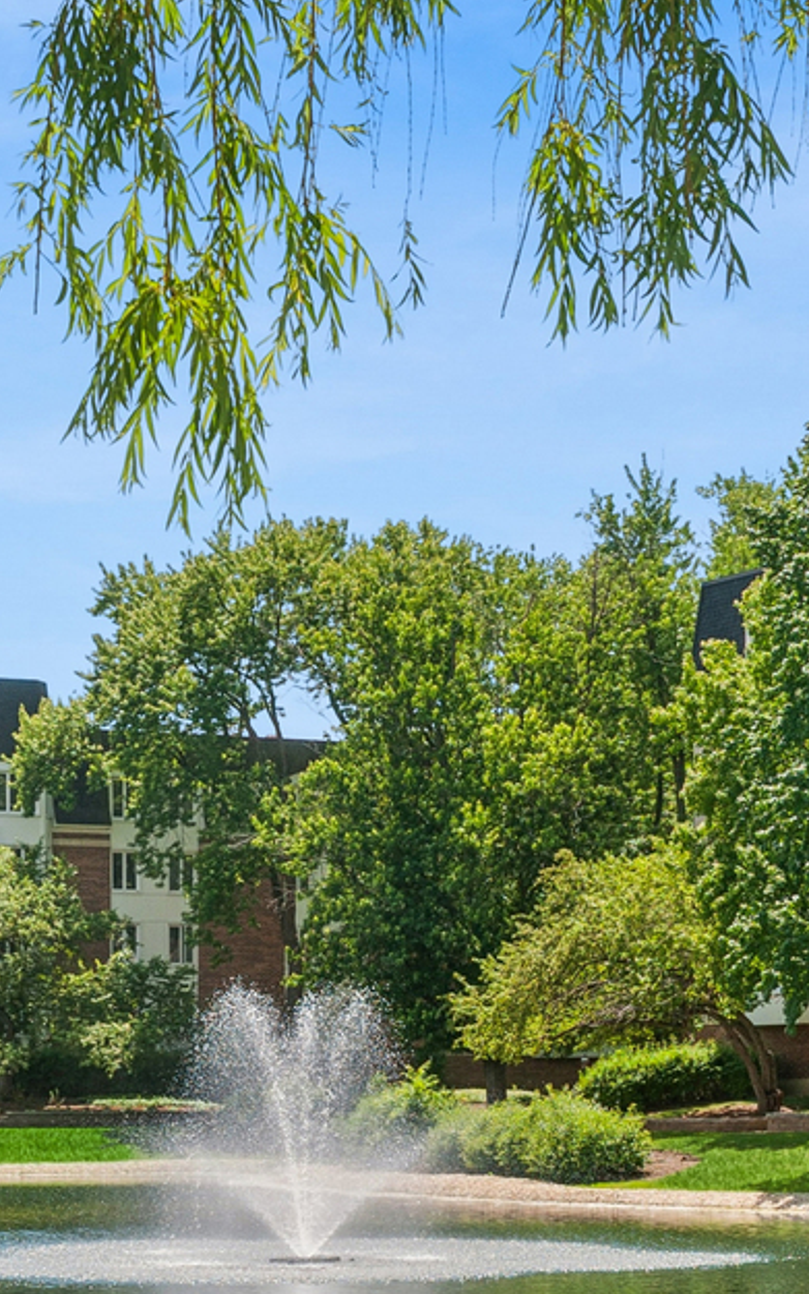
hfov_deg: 15.8
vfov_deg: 25.2
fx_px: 2891
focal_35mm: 82
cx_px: 111
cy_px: 799
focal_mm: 31
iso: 400
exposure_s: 1/500
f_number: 8
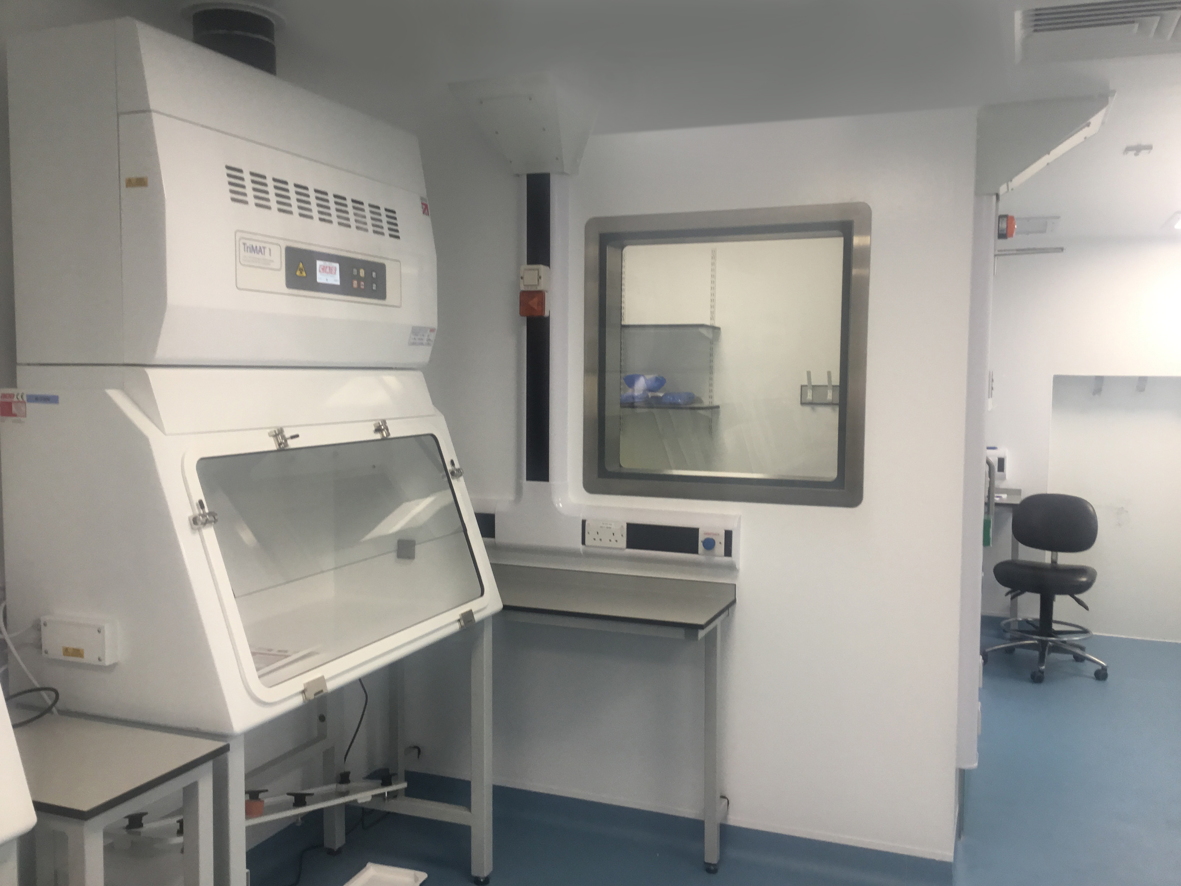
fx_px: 1058
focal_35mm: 31
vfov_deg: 45.4
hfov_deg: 58.4
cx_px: 590
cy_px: 443
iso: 32
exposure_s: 1/33
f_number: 2.4
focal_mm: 3.3
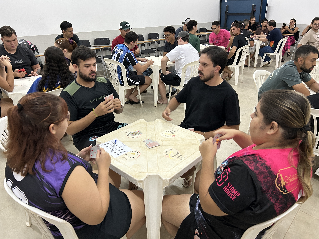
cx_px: 160
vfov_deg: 53.1
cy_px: 120
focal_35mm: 26
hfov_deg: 67.3
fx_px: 240
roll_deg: +0.6
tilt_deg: -24.6
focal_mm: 5.7
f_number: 1.5
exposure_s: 1/60
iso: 320
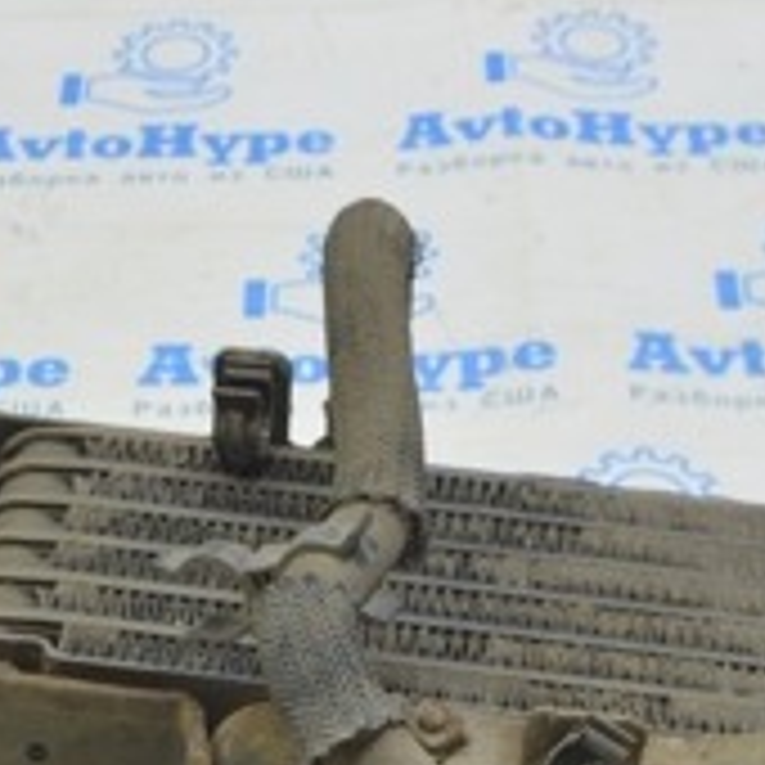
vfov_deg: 17.5
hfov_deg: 18.0
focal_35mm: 96
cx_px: 234
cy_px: 844
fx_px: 2400
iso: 400
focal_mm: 20
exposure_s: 1/20
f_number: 5.6
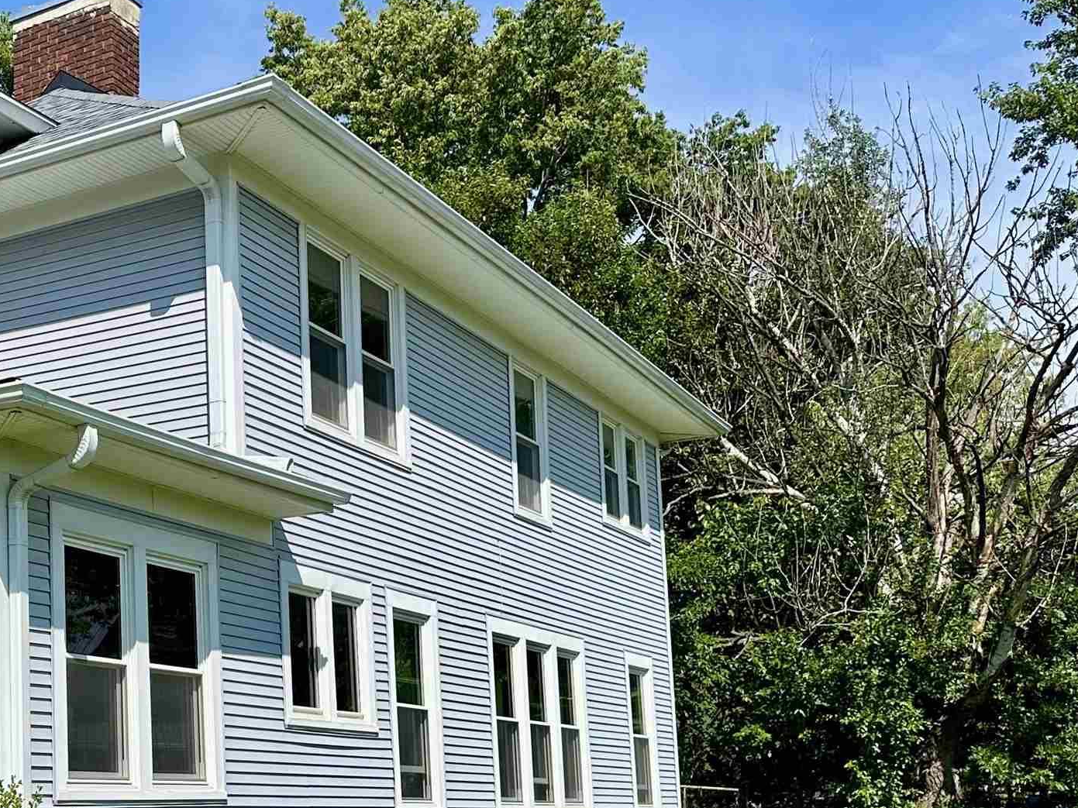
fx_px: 1650
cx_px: -15
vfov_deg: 27.1
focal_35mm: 53
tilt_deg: +7.4
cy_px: 609
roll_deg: +0.4
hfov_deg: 33.0
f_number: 1.78
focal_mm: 6.86
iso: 80
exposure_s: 1/5263
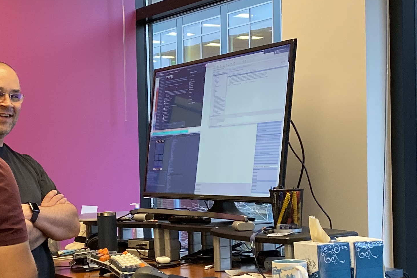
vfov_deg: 18.1
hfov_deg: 26.8
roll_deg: +1.3
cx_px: 132
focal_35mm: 75
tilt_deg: -1.1
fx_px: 869
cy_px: 191
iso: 200
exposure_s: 1/60
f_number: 1.8
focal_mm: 4.25
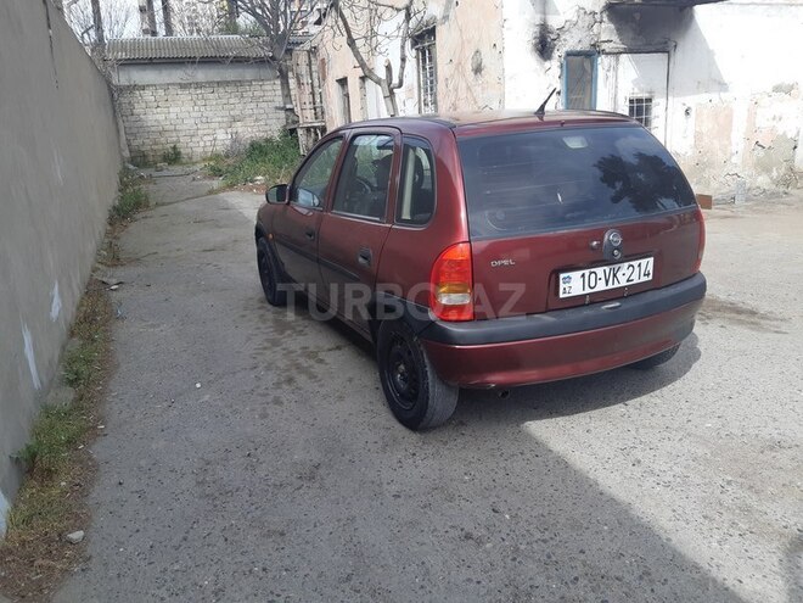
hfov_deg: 67.3
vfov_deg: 53.1
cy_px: 302
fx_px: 603
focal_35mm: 26
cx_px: 402
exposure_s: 1/993
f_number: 1.7
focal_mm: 3.93
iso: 40
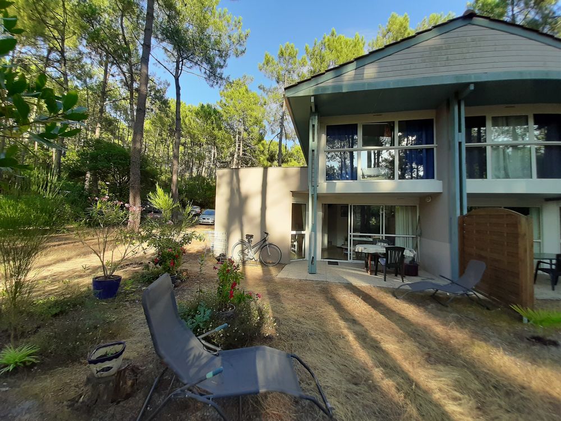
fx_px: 211
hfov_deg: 106.2
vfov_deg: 89.9
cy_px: 210
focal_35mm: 13
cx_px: 280
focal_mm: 1.42
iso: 40
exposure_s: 1/211
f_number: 2.2
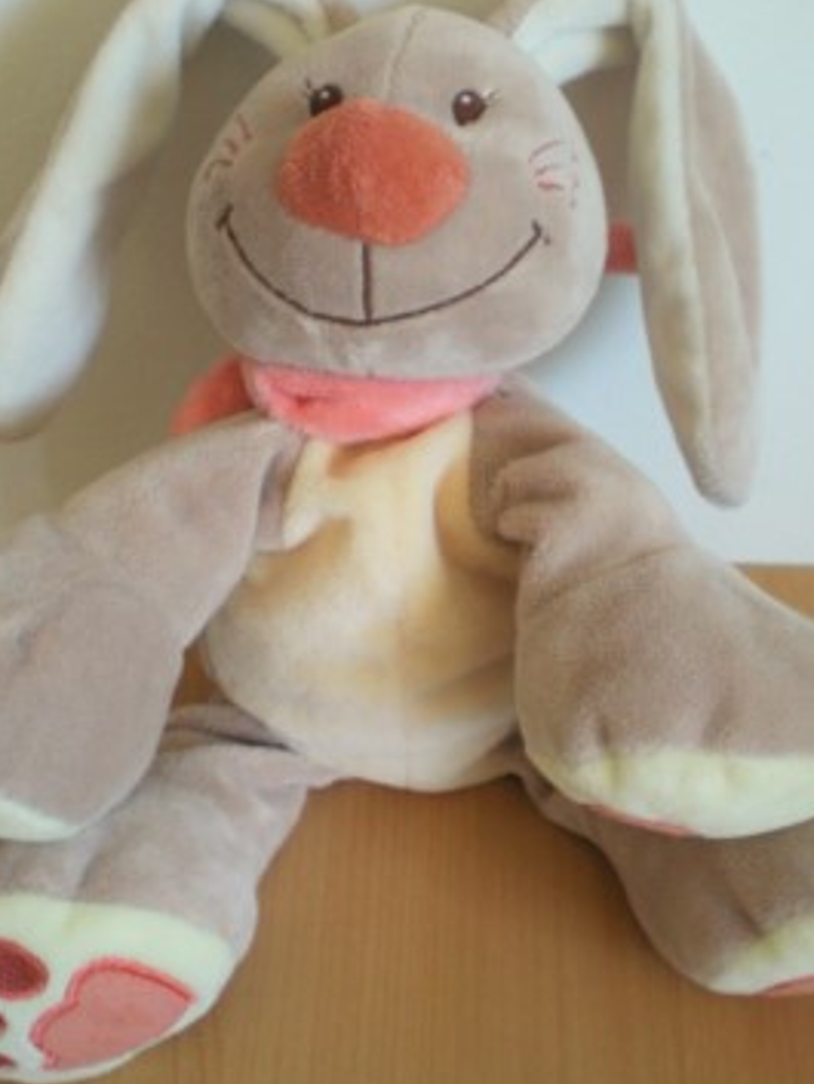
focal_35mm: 56
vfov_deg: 34.3
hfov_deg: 26.1
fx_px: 1755
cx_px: 415
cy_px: 544
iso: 200
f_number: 3.1
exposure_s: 1/40.4
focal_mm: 6.3
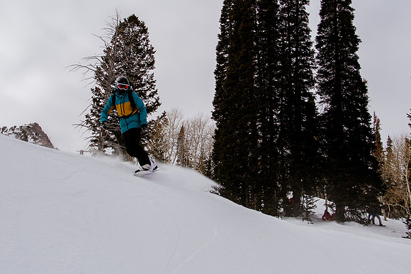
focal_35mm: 56
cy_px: 105
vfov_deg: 24.1
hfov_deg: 35.5
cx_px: 189
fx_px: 642
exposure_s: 1/3200
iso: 400
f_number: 5.6
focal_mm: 24
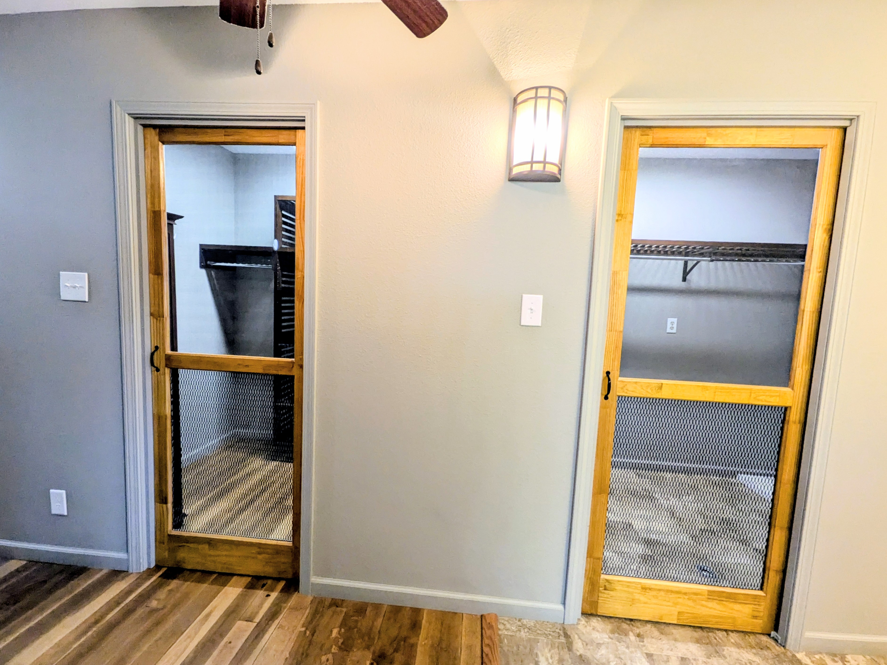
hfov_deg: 102.1
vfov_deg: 85.7
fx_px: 359
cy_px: 332
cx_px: 444
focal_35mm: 14
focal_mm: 1.85
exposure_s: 1/60
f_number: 2.2
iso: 149
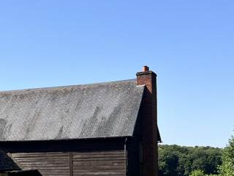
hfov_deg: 29.5
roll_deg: +0.8
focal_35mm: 65
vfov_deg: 22.1
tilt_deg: -0.3
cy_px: 158
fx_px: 439
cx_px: 70
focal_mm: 5.1
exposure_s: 1/2825
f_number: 1.6
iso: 50
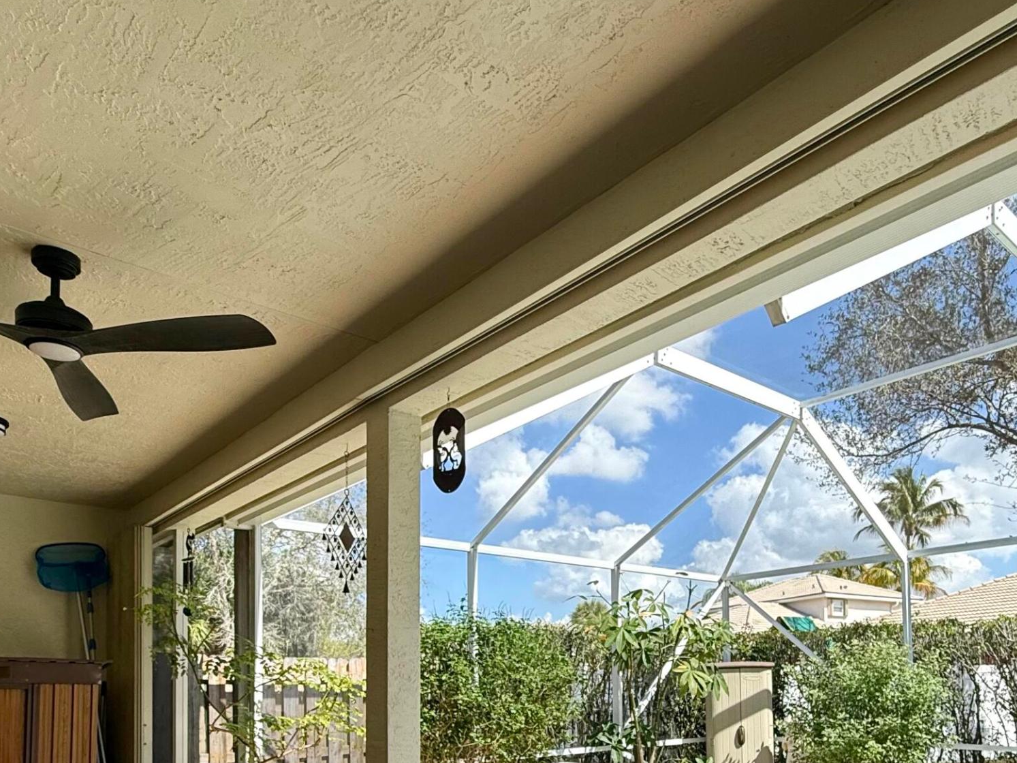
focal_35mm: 27
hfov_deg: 65.0
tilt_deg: -0.2
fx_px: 793
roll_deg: +0.4
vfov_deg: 47.1
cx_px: 581
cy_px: 661
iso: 64
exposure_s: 1/424
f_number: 2.2
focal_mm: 2.22
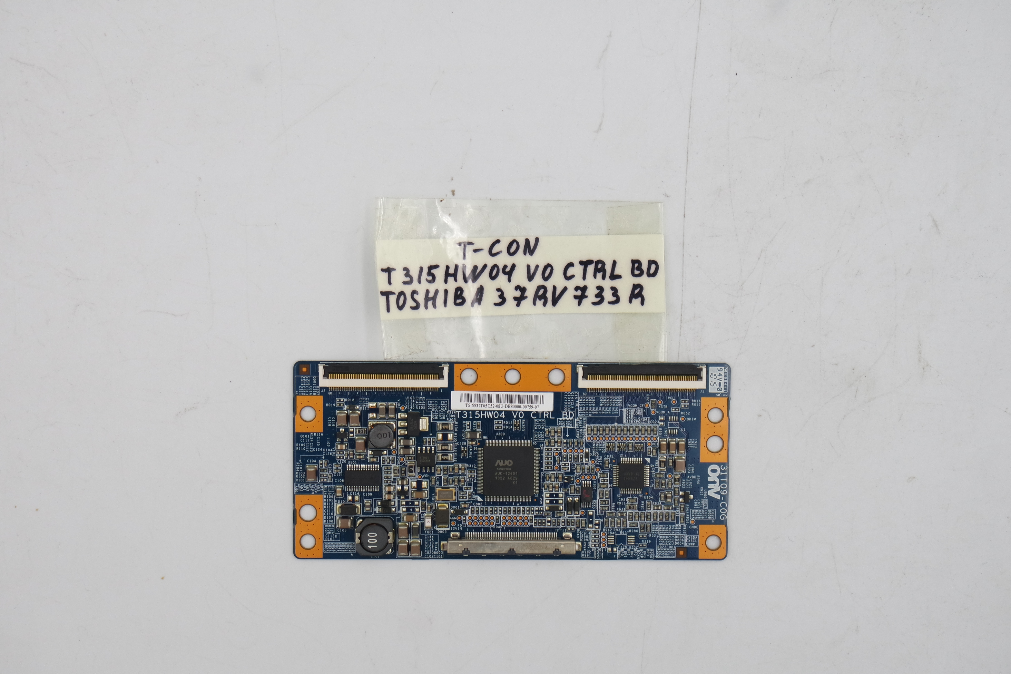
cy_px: 336
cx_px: 502
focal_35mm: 65
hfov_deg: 31.0
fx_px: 1825
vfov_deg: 20.9
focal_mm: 24
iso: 200
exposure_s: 1/125
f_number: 5.6
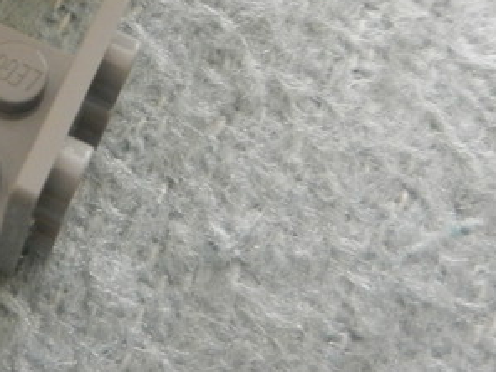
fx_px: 1089
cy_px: -61
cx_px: -80
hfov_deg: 23.7
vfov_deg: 18.5
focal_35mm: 76
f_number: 3.5
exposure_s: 1/20
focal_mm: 4.5
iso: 400
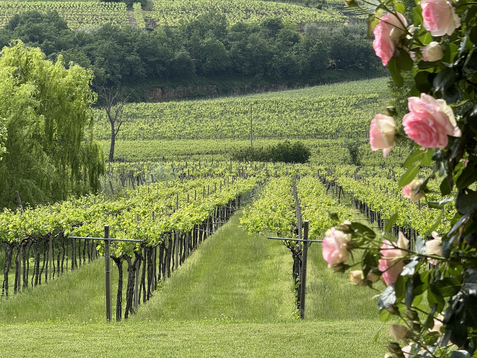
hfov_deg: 16.4
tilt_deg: -0.2
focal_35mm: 120
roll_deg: -0.3
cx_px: 238
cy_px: 179
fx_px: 1654
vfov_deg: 12.3
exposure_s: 1/1130
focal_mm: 15.66
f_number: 2.8
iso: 50
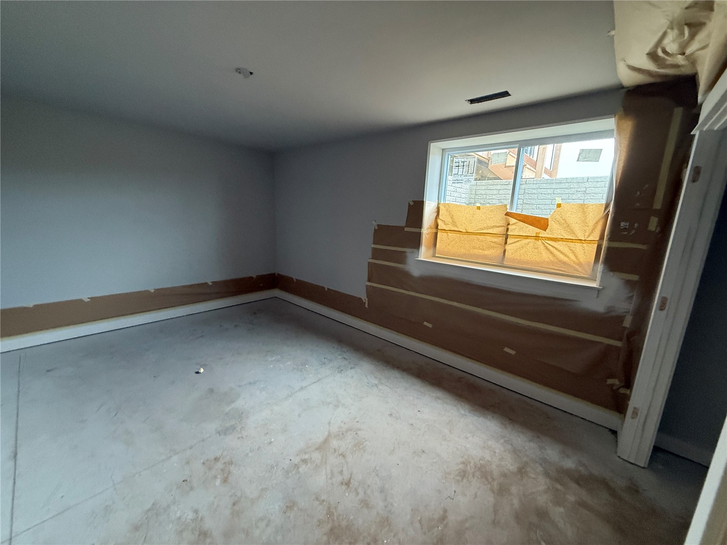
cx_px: 364
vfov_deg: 85.7
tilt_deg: -10.5
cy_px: 272
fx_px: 294
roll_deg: -4.2
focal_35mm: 14
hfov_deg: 102.1
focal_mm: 2.22
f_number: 2.2
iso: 500
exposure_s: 1/120
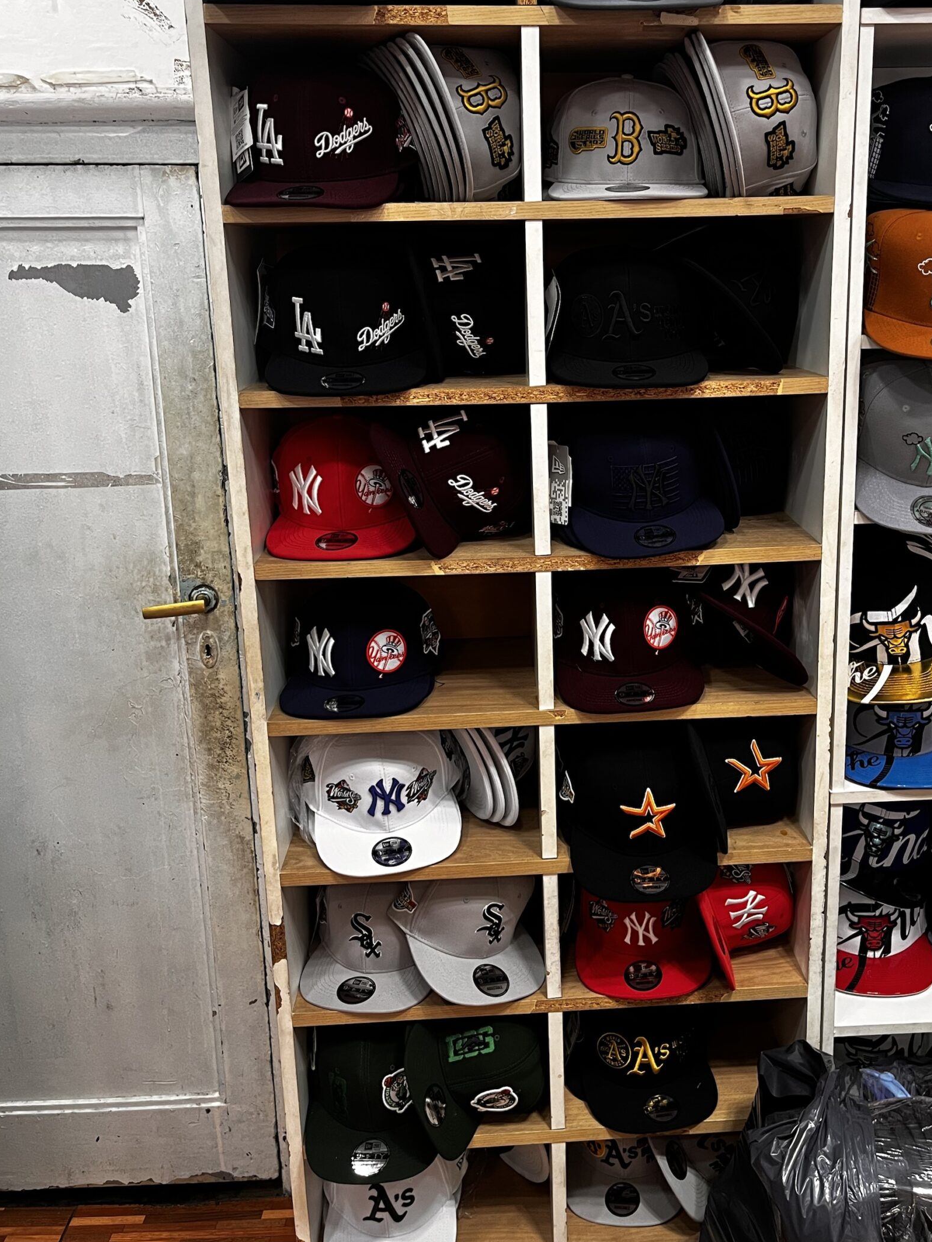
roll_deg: +1.5
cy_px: 568
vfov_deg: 56.7
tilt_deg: -11.8
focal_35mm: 32
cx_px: 571
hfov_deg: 43.9
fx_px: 1149
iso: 125
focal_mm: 5.1
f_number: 1.6
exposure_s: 1/50
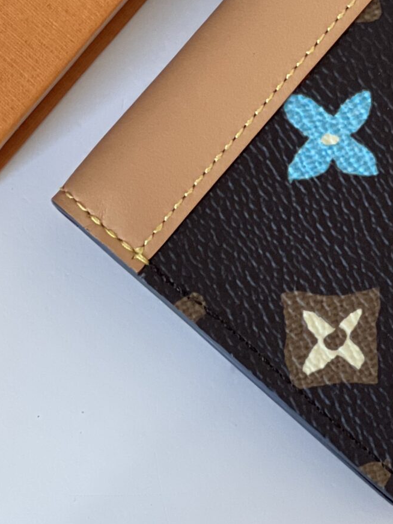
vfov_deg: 8.6
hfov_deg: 6.6
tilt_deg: -80.3
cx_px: 315
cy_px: -138
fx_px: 3421
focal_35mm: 226
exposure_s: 1/40
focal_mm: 9
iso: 320
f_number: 2.8
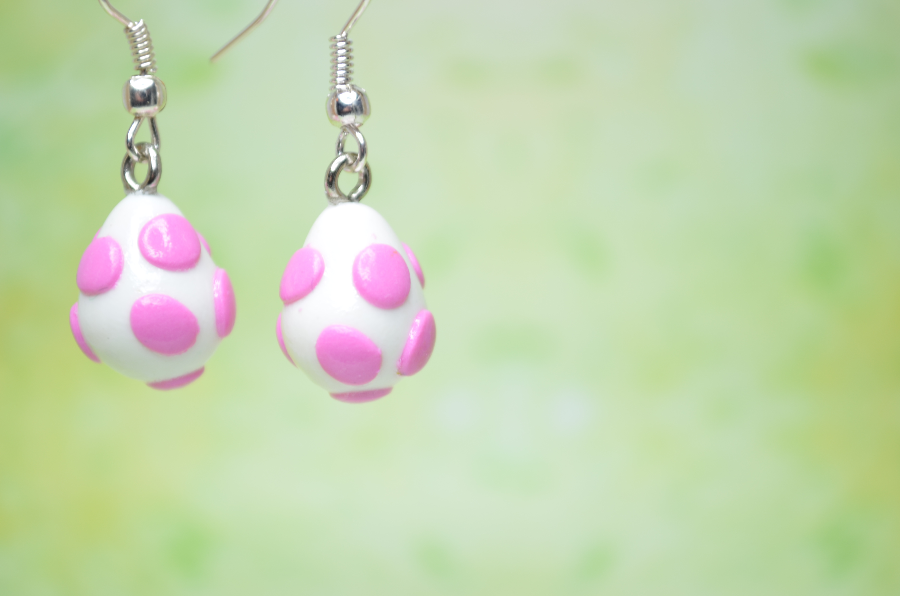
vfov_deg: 16.5
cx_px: 450
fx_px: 2058
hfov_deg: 24.7
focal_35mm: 82
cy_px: 298
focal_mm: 55
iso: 100
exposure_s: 1/25
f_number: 5.6
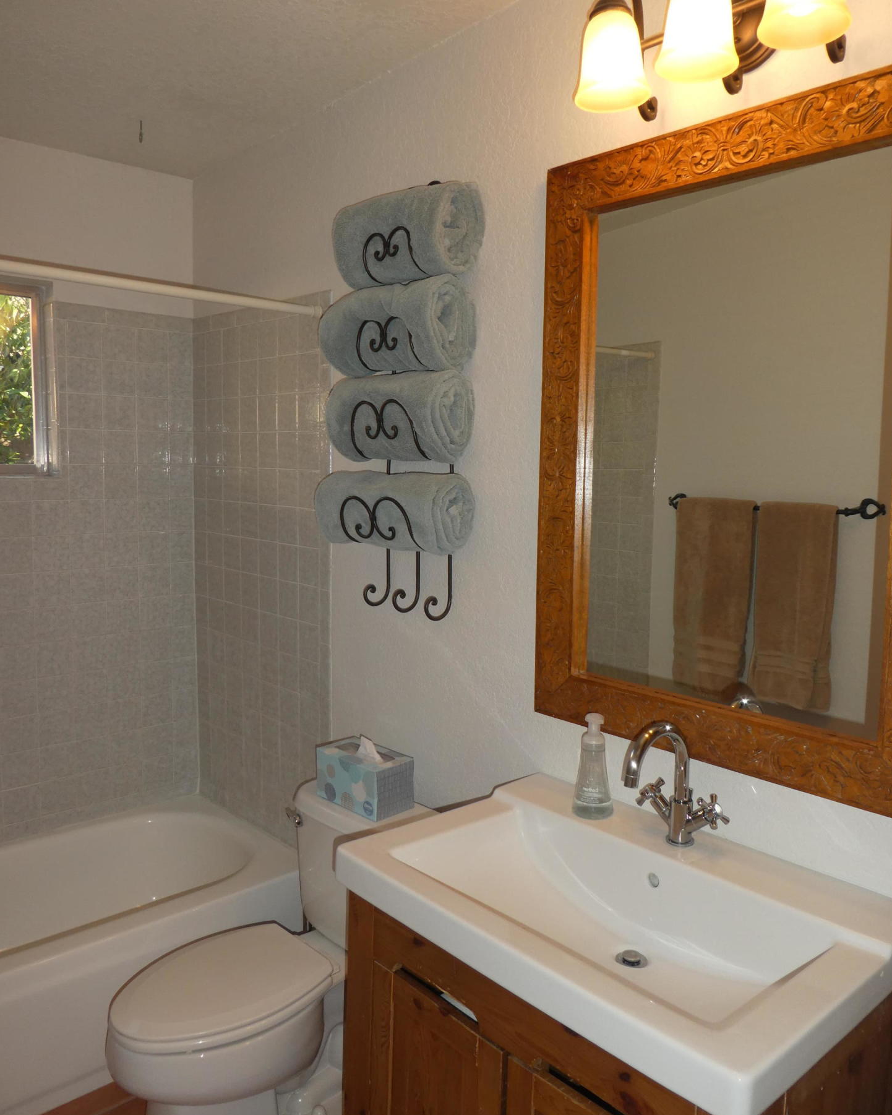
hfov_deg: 54.9
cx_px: 453
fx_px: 858
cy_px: 540
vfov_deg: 66.0
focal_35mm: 26
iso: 100
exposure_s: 1/60
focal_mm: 4.3
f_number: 3.3
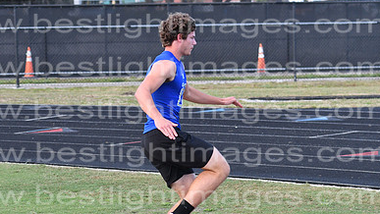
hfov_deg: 13.0
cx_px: 166
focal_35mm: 165
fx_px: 1663
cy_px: 176
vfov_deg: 7.4
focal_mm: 70
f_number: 4
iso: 1000
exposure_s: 1/2000
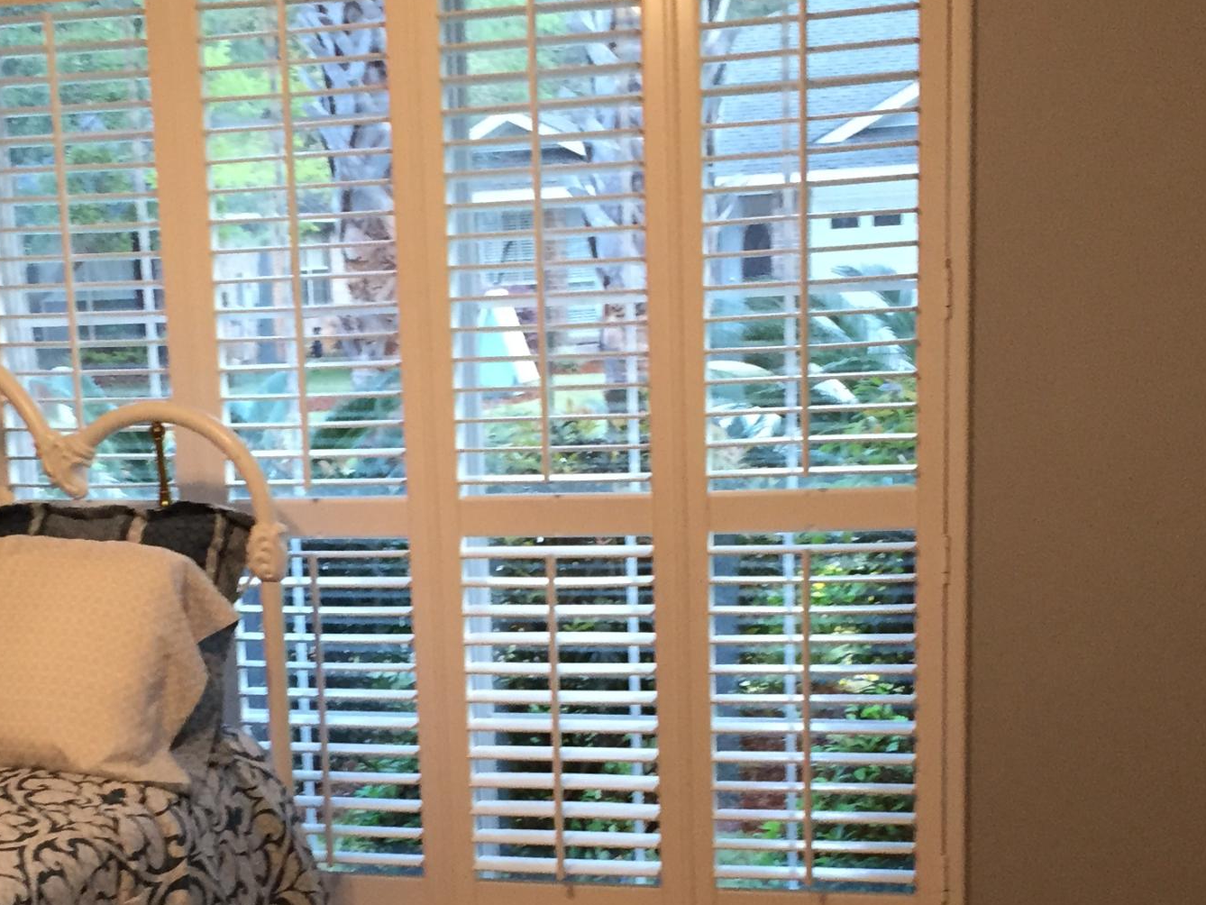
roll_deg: +2.5
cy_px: 756
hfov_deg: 29.7
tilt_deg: -13.0
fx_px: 2265
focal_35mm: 65
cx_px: 461
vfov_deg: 22.2
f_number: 2.2
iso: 160
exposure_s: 1/30
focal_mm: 4.15
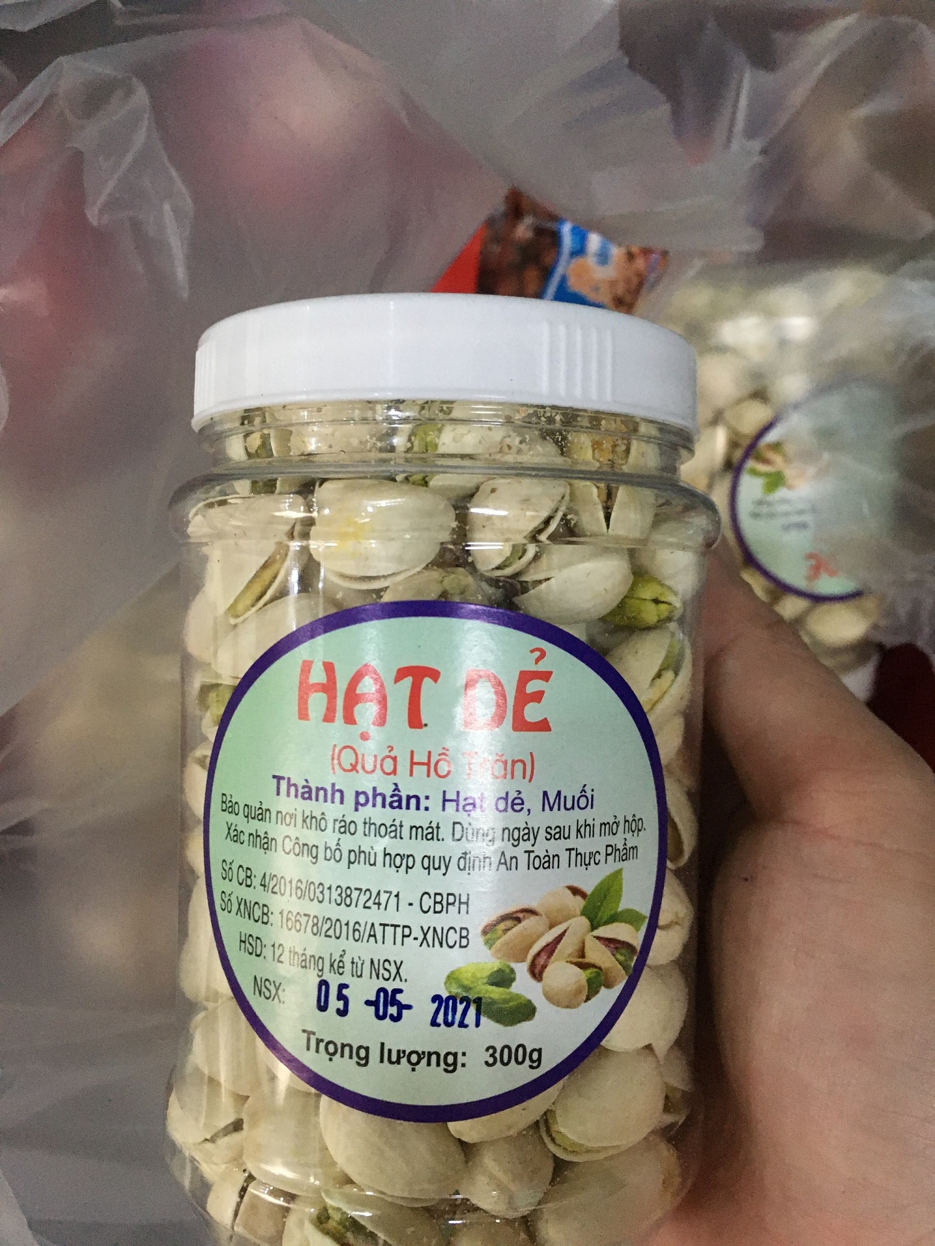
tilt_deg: -78.5
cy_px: 623
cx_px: 468
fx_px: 1044
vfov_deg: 61.7
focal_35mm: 29
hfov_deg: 48.2
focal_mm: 4.15
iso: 200
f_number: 2.2
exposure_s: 1/25
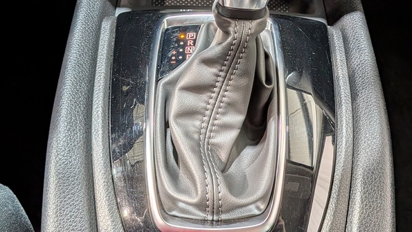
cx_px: 231
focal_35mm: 45
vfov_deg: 26.2
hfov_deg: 45.4
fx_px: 492
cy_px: 56
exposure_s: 1/40
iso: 31
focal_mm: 4.53
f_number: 1.7
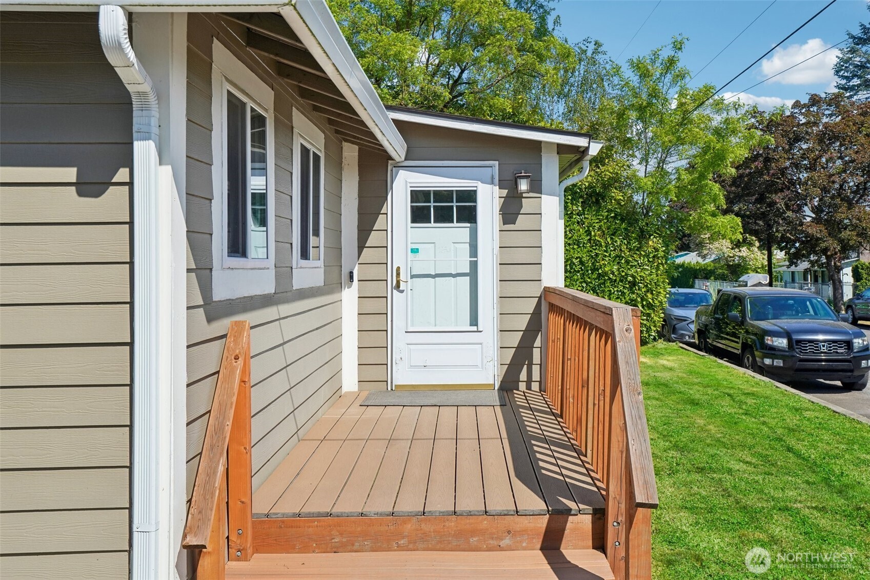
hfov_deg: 54.4
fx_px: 846
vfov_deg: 37.8
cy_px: 290
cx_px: 435
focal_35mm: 35
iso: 400
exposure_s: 1/1250
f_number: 8
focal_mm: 35
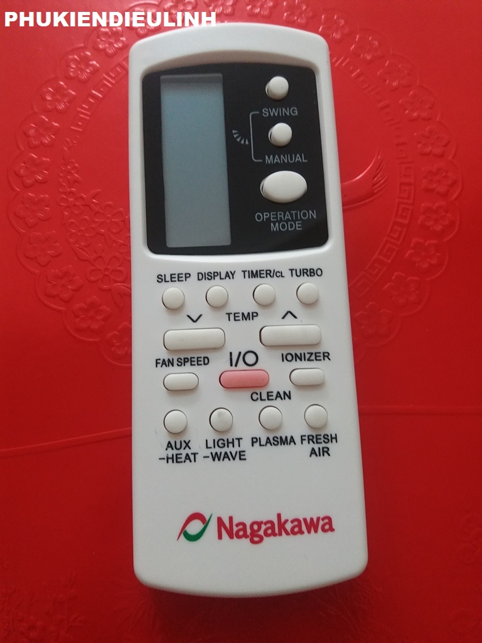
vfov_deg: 65.3
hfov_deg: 51.4
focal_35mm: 27
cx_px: 241
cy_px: 322
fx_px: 501
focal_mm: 3.7
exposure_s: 1/10
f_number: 1.9
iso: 160
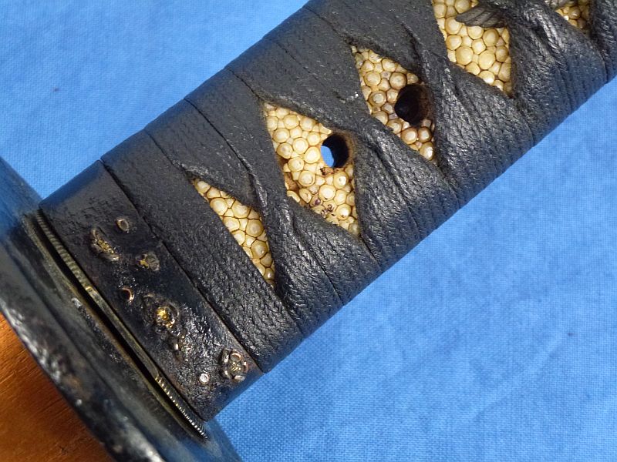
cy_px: 231
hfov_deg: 23.8
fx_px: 1462
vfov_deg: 18.0
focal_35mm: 82
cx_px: 308
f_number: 4.8
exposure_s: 1/40
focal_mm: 14.8
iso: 400
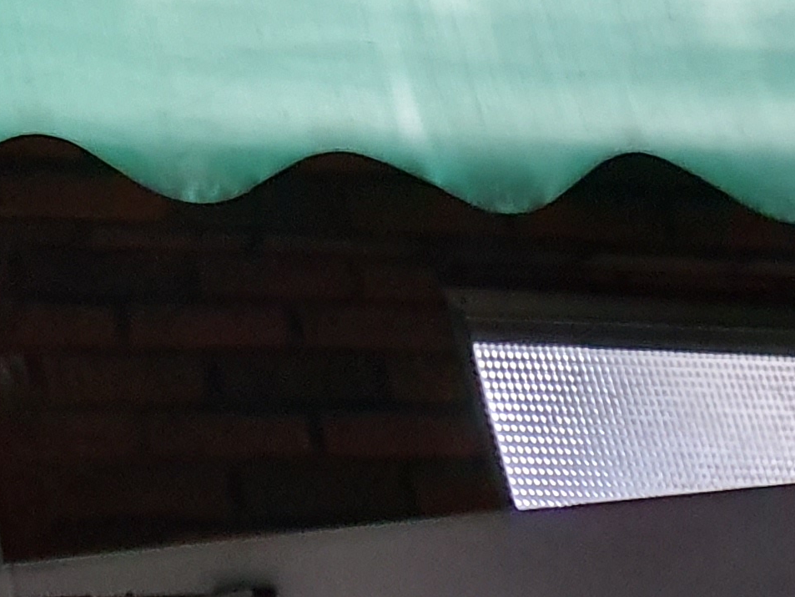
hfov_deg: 15.2
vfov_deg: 12.5
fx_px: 2527
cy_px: -411
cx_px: -683
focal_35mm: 110
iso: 500
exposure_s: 1/24
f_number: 1.5
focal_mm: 4.3
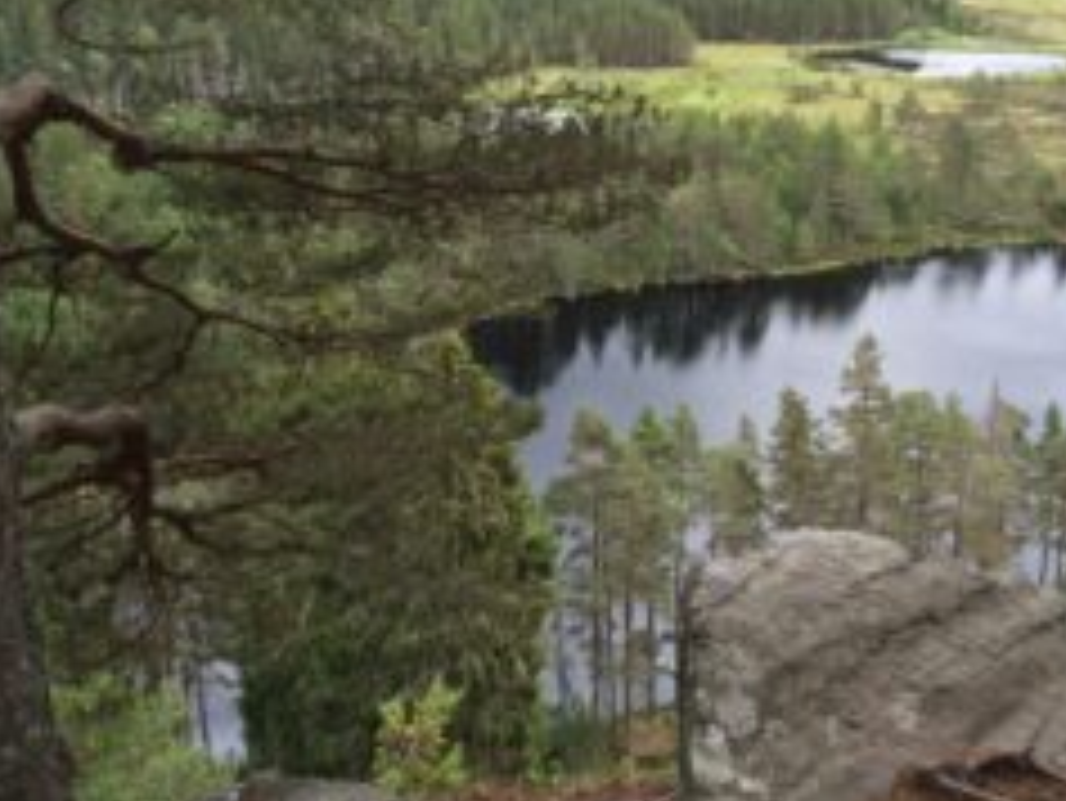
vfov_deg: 29.5
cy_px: 270
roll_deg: -1.6
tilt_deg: -14.4
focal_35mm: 49
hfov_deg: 38.0
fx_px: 1510
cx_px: 783
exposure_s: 1/507
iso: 32
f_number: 2.2
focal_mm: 4.15
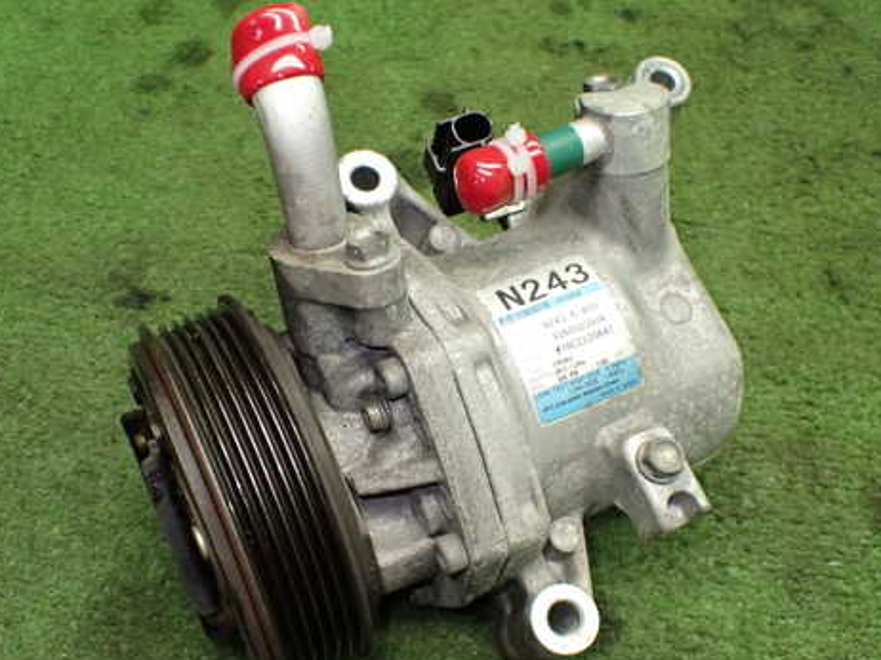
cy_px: 383
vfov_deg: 36.7
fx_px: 992
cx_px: 408
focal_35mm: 39
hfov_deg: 47.8
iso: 640
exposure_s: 1/125
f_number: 2.3
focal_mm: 5.4
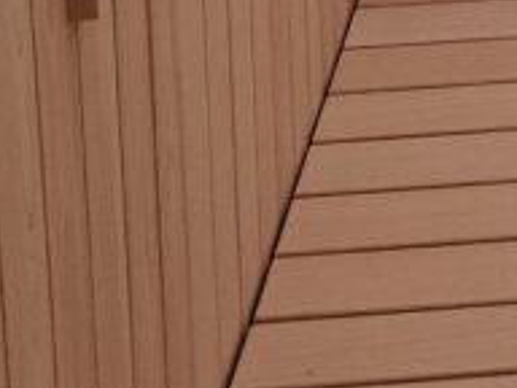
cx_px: 948
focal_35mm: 150
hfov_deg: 12.0
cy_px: -558
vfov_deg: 8.9
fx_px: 2240
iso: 160
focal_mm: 5.23
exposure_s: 1/50
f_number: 1.8
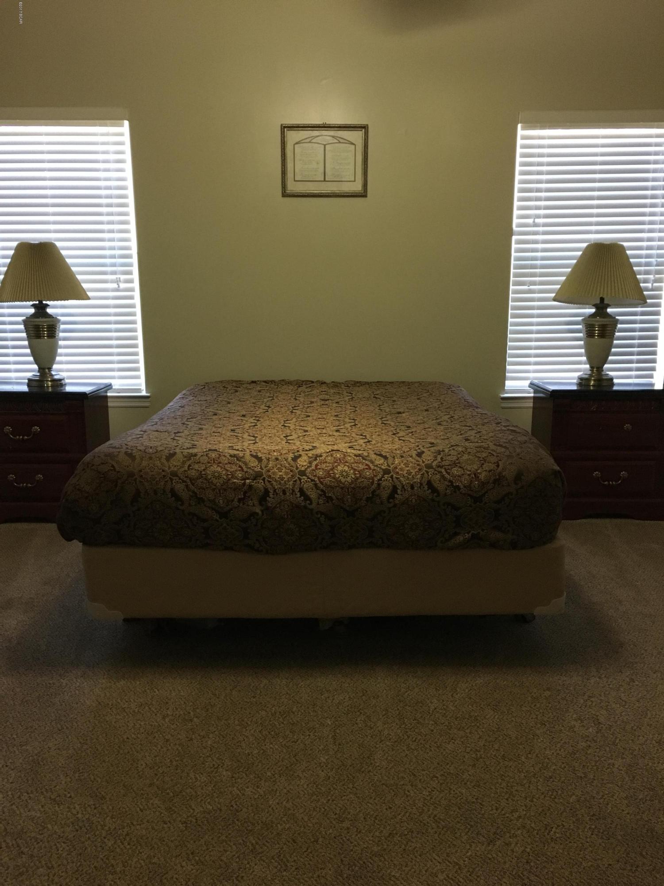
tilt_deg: -12.7
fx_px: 742
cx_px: 332
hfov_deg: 48.2
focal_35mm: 29
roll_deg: +0.1
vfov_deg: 61.7
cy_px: 443
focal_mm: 4.15
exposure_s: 1/30
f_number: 2.2
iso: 200
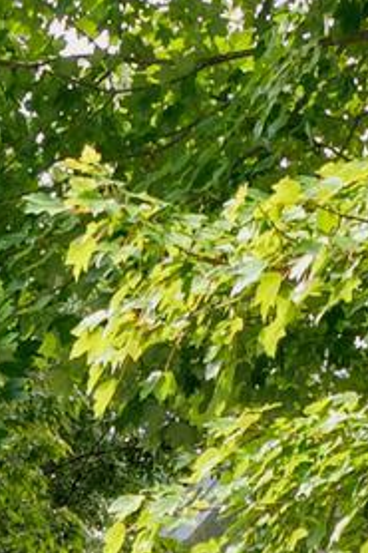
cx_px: 388
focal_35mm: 199
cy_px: 1342
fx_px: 3055
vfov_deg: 9.2
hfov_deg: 6.9
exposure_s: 1/10
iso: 200
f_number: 9
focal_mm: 27
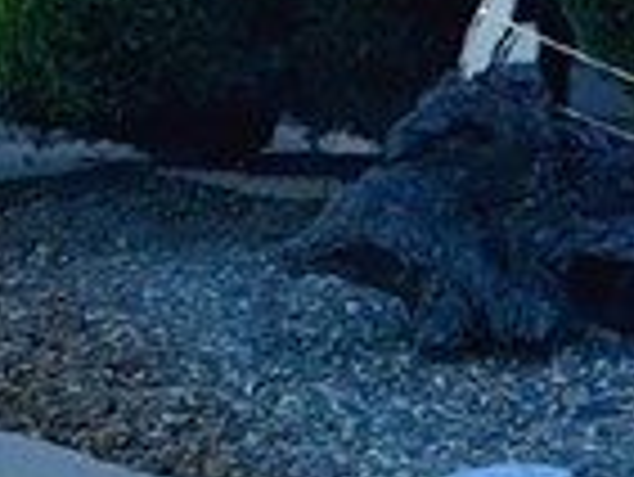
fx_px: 3465
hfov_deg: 9.5
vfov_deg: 7.8
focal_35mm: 189
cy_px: -74
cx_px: 1430
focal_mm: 5.4
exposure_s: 1/2000
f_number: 1.8
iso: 40
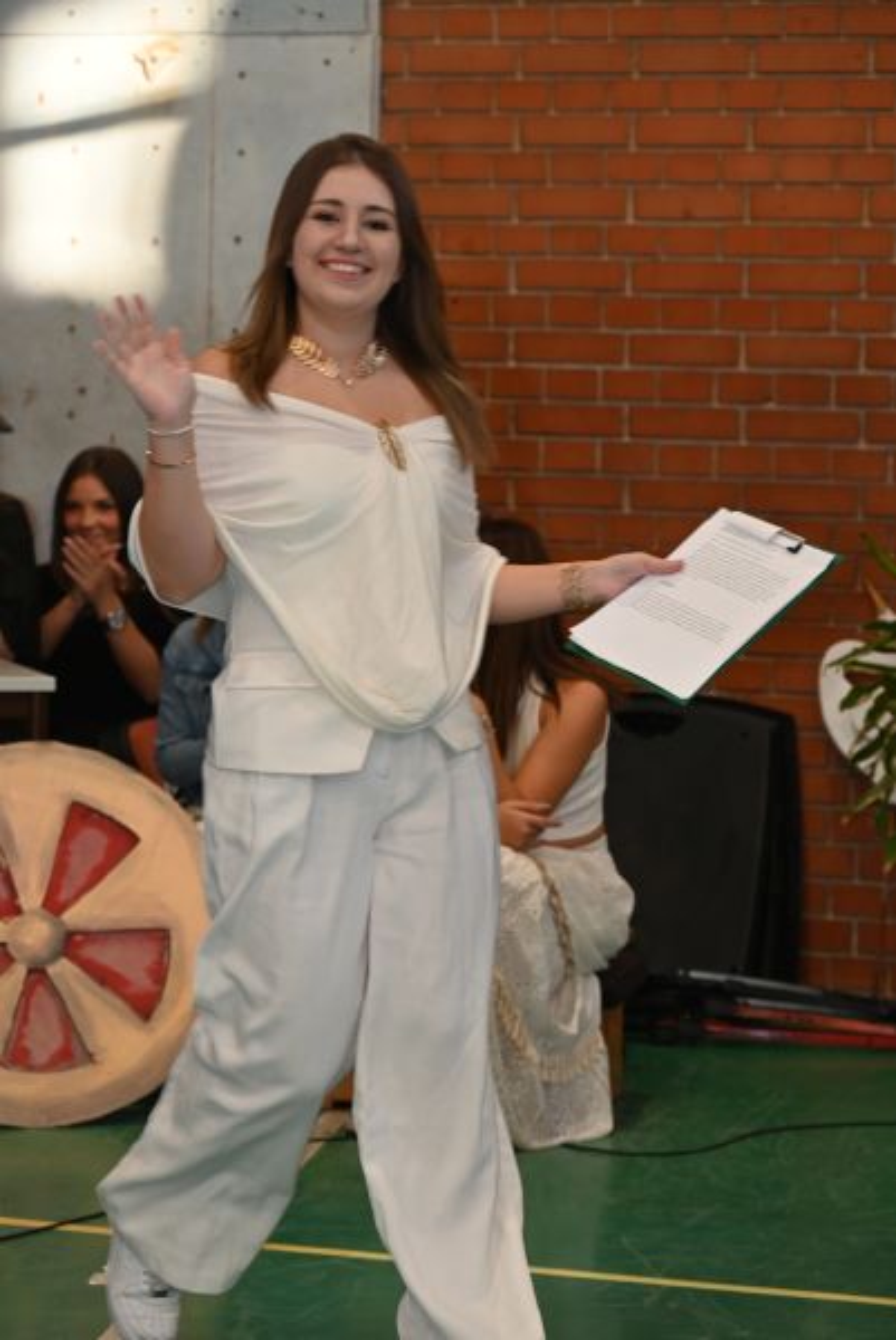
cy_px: 670
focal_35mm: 110
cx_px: 448
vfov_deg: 18.6
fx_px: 4099
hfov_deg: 12.5
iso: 1600
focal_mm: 110
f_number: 6.3
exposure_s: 1/160
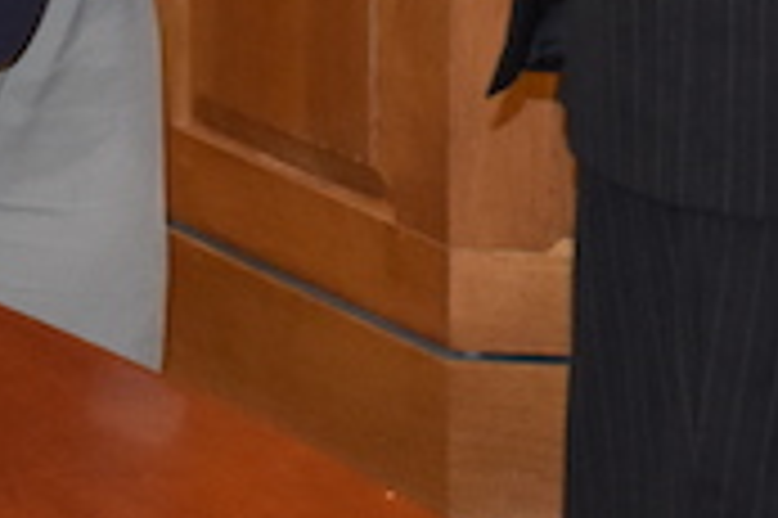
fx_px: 5050
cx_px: 1196
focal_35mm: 234
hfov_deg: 8.6
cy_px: -655
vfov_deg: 5.7
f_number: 4
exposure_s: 1/80
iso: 1600
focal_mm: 27
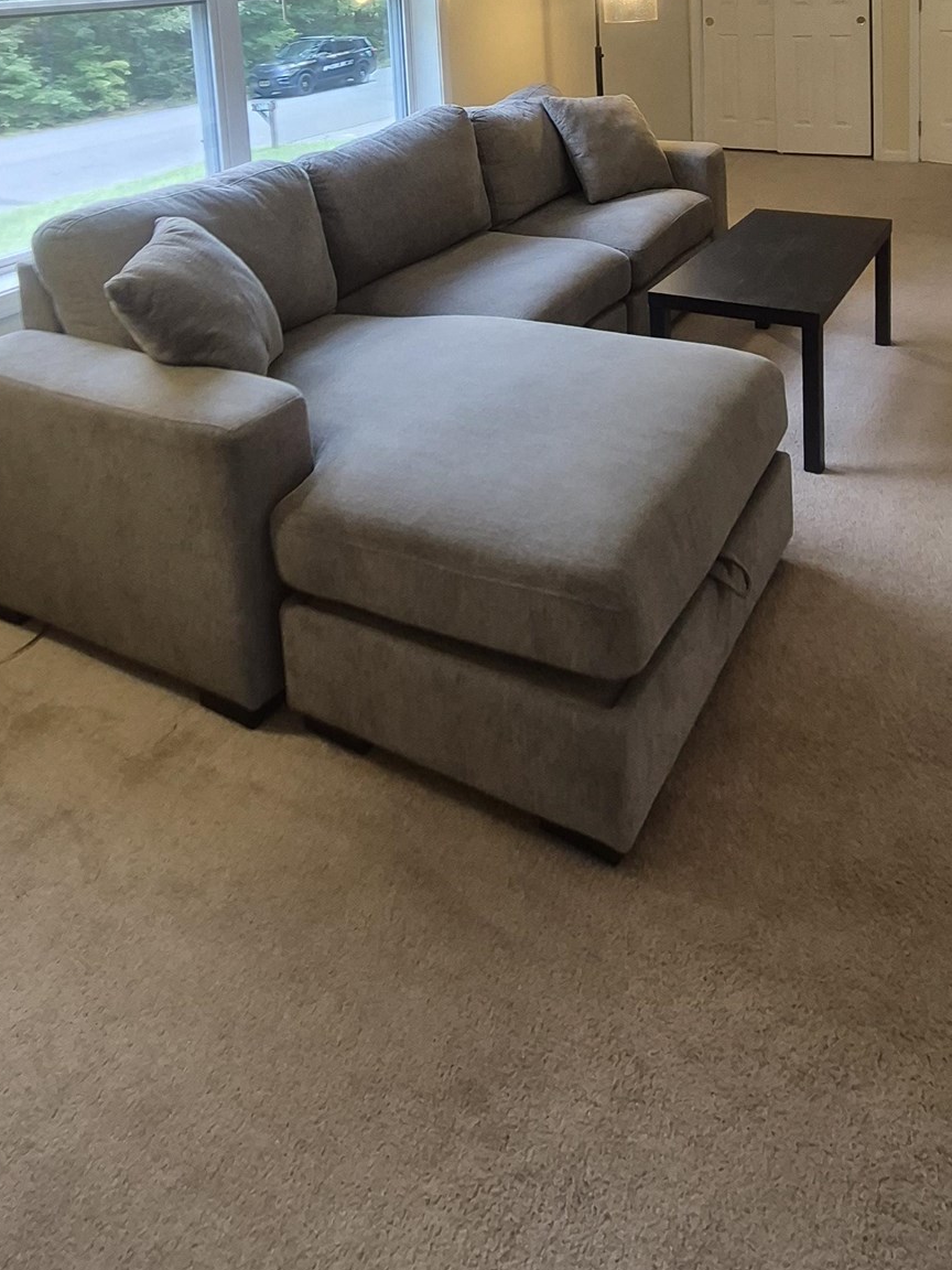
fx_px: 953
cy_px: 112
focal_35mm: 26
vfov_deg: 57.2
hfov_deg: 52.6
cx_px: 583
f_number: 2.2
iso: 160
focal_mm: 1.74
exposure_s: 1/60
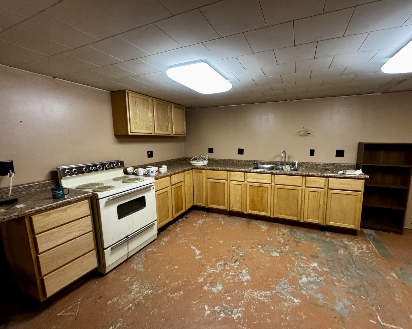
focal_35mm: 15
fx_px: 183
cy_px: 166
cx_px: 225
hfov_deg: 96.5
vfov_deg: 84.0
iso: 640
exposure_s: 1/60
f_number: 2.2
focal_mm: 2.22
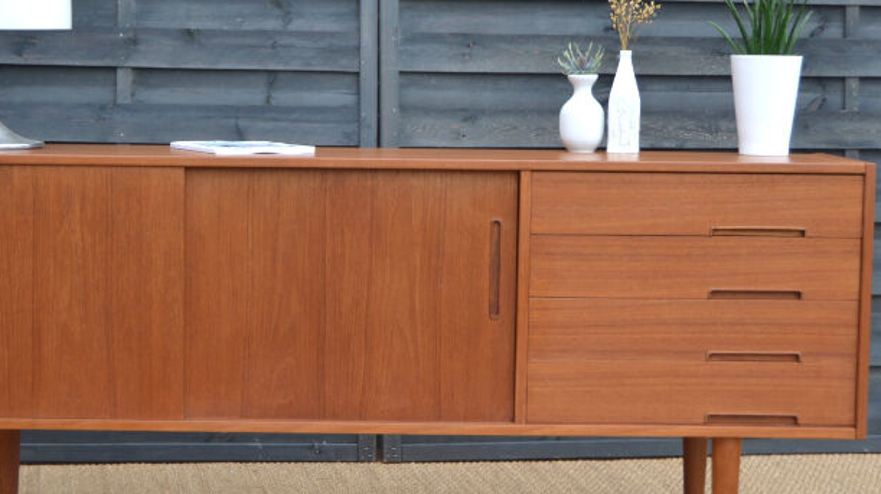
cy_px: 238
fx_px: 2055
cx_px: 335
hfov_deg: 24.1
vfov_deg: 13.7
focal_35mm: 88
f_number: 4.8
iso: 200
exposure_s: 1/125
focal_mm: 38
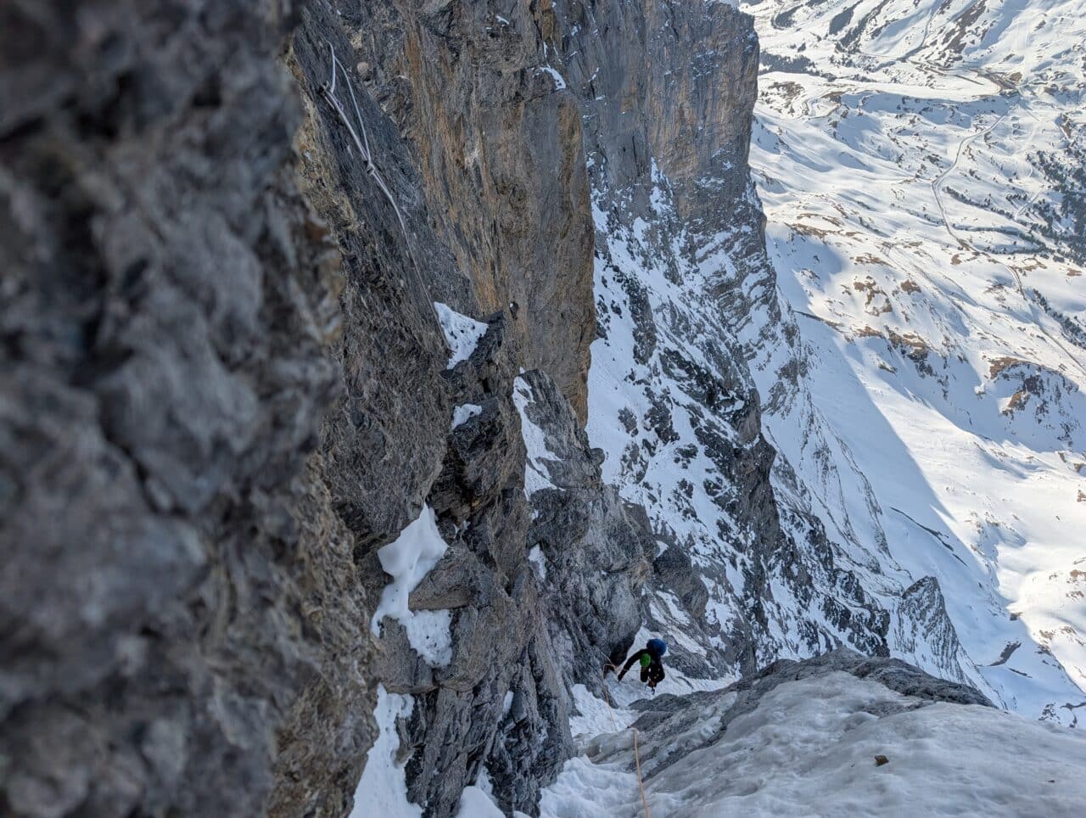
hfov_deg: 71.5
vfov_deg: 56.9
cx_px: 543
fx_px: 754
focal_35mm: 24
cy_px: 409
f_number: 1.68
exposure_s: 1/1151
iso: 19
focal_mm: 6.9
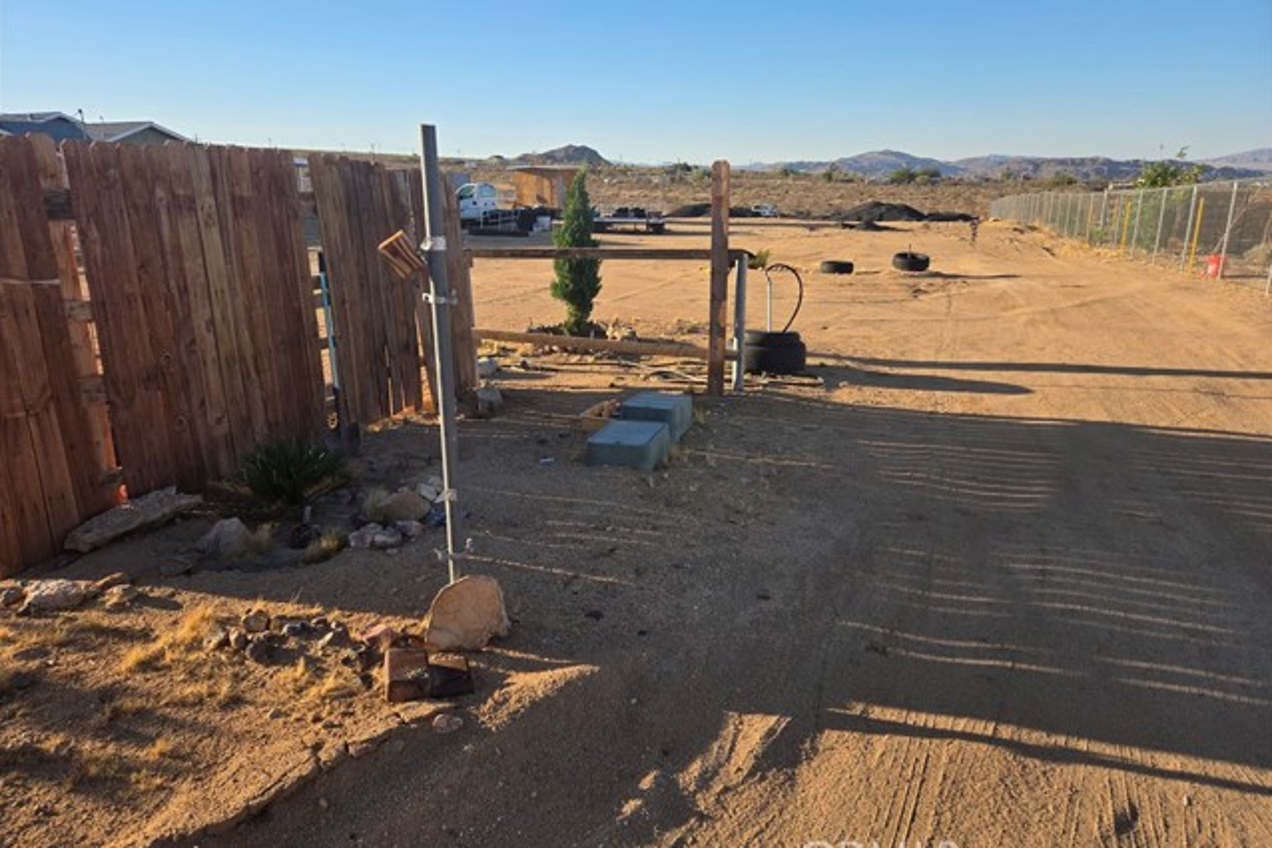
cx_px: 636
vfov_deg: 53.1
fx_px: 848
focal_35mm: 24
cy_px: 409
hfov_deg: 73.8
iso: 25
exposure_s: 1/942
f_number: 1.8
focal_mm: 5.4
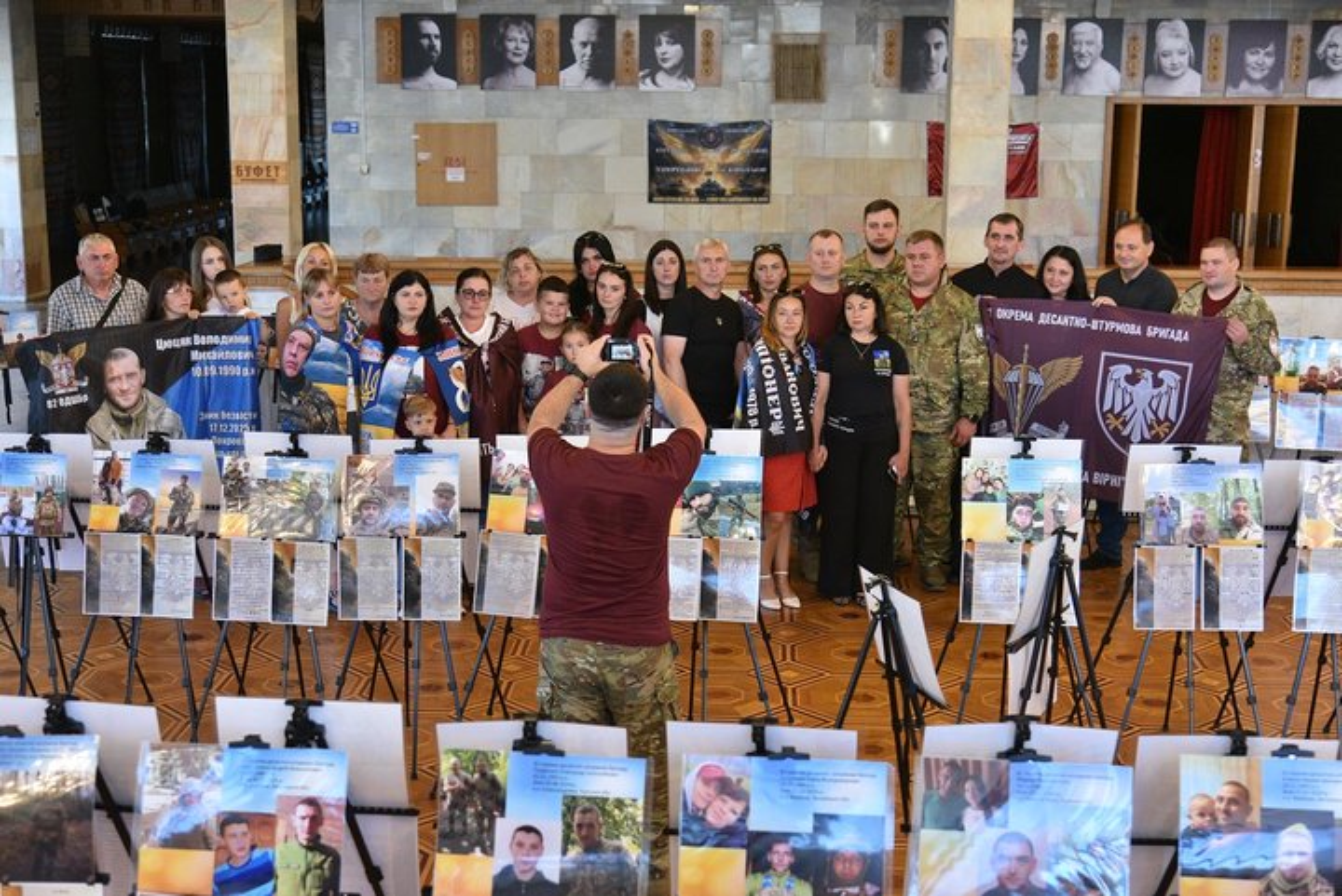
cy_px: 448
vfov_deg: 28.1
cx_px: 671
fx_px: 1790
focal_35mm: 48
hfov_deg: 41.1
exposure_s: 1/400
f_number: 4
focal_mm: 48
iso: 1600
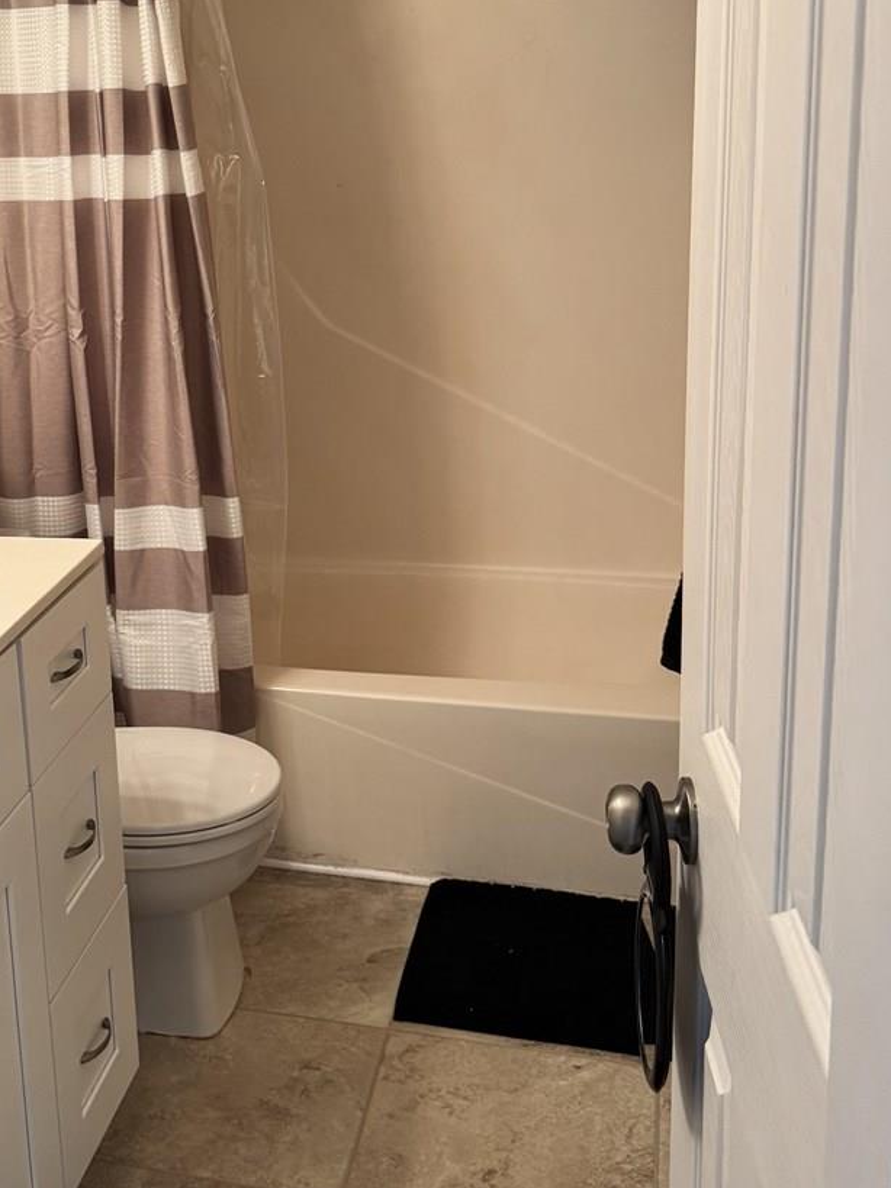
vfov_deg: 41.6
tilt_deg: -11.3
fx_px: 1545
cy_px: 412
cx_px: 104
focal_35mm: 45
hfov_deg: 30.9
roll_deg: +4.4
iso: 250
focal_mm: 6.76
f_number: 1.78
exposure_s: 1/60
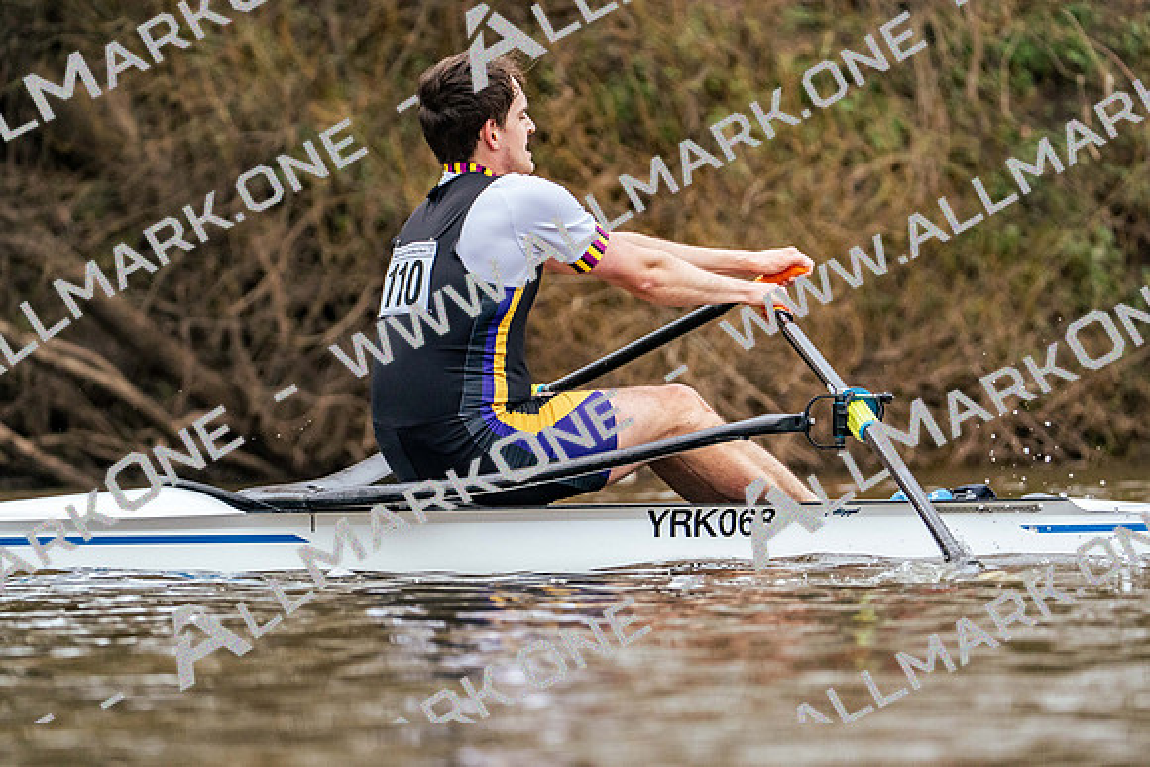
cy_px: 384
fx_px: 10608
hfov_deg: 6.2
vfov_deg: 4.1
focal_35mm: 332
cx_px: 575
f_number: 6.3
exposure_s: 1/2000
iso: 5000
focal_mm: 332
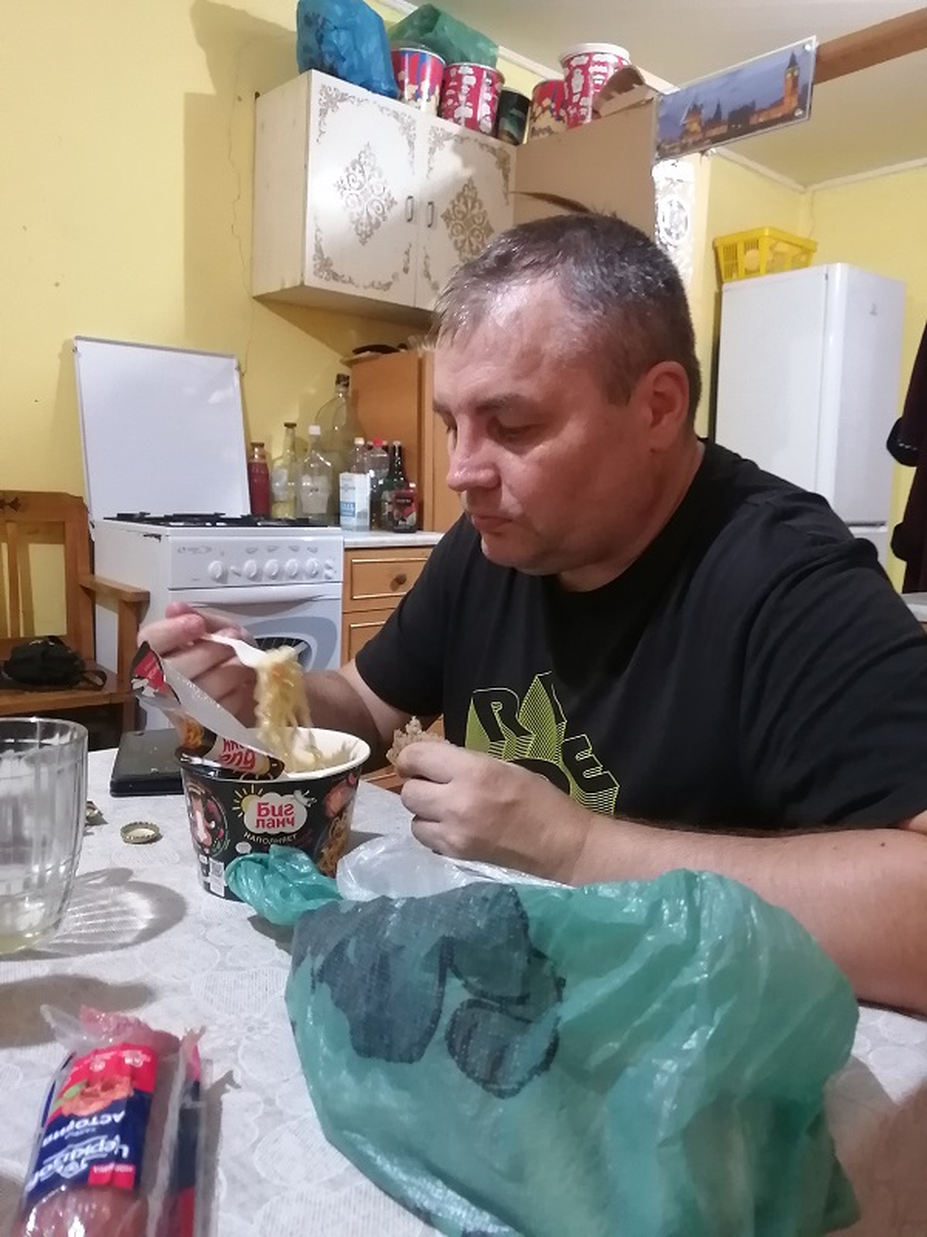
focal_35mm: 27
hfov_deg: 51.4
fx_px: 964
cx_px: 464
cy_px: 618
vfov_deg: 65.3
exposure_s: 1/25
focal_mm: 3.62
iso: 400
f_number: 1.8
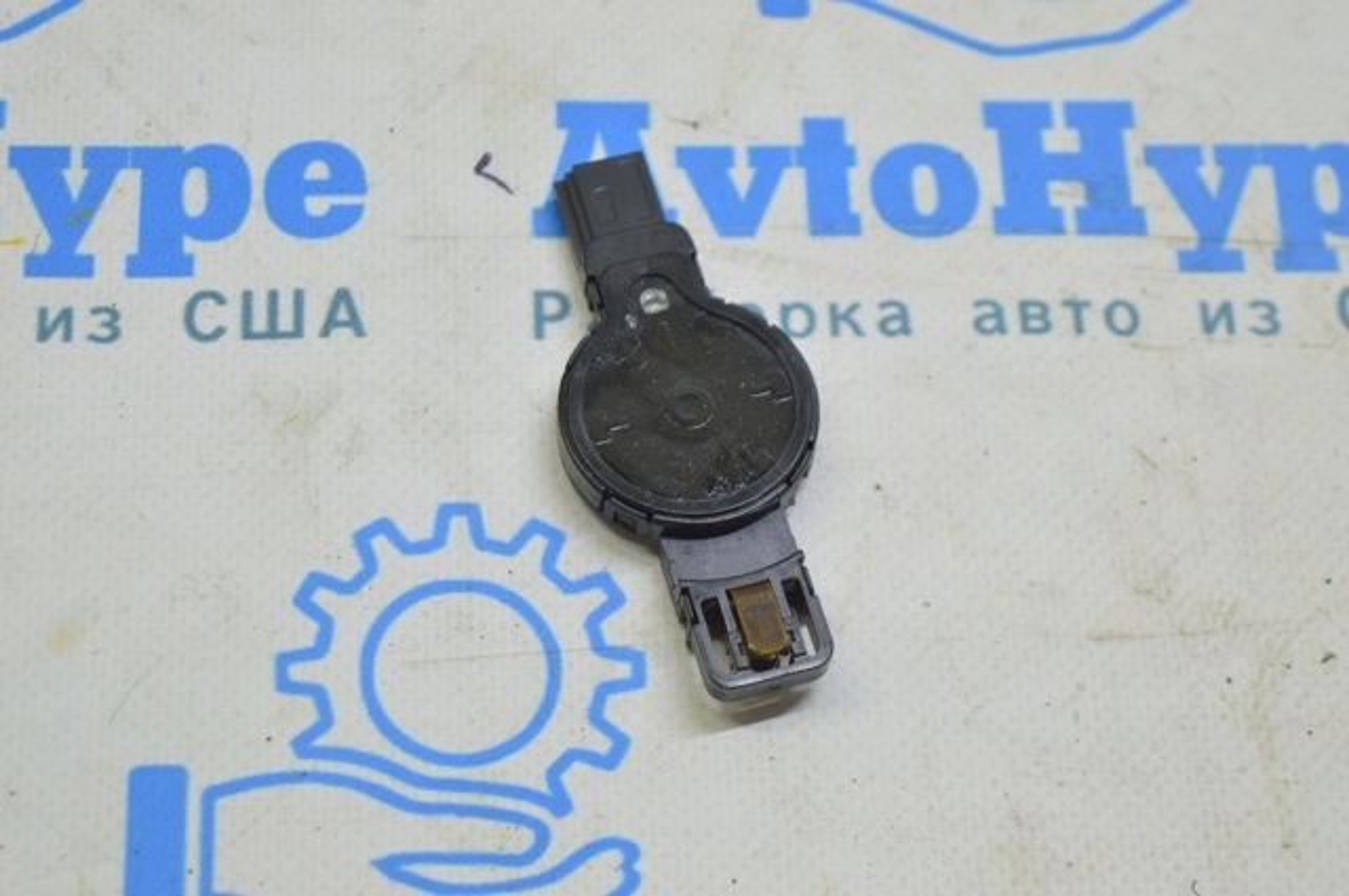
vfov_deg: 16.5
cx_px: 674
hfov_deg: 24.6
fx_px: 3088
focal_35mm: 82
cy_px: 448
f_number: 5.6
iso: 400
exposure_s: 1/20
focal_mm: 55
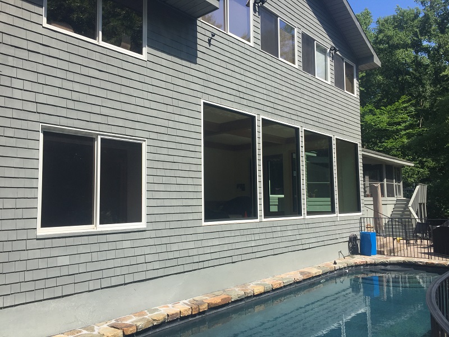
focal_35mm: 29
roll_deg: +0.0
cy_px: 168
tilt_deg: +2.7
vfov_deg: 48.2
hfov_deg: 61.7
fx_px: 376
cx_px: 224
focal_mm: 4.15
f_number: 2.2
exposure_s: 1/1364
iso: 32
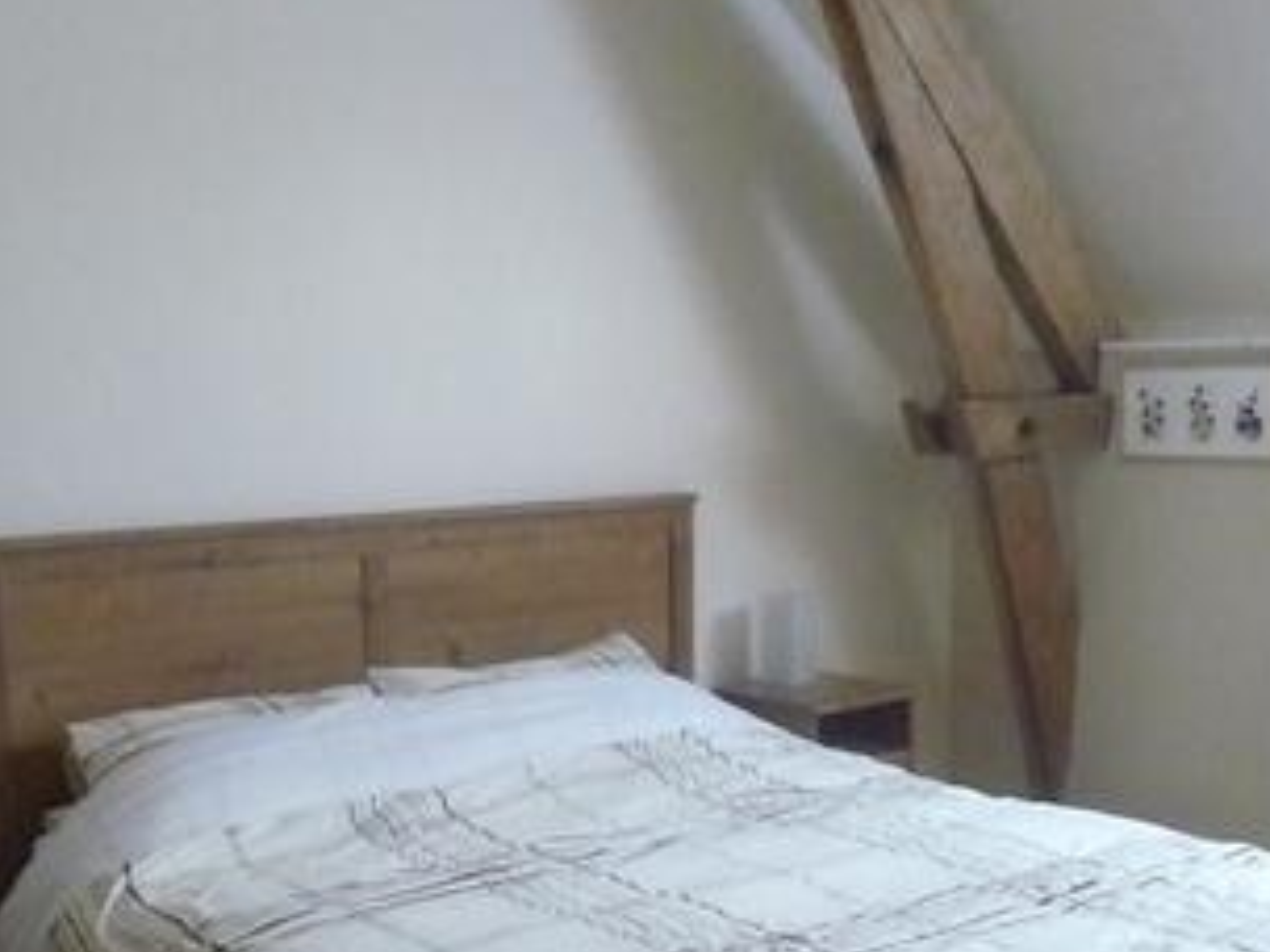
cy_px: 733
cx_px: 564
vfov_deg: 30.9
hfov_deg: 41.2
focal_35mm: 46
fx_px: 1688
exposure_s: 1/100
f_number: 3.3
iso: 1600
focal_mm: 4.7
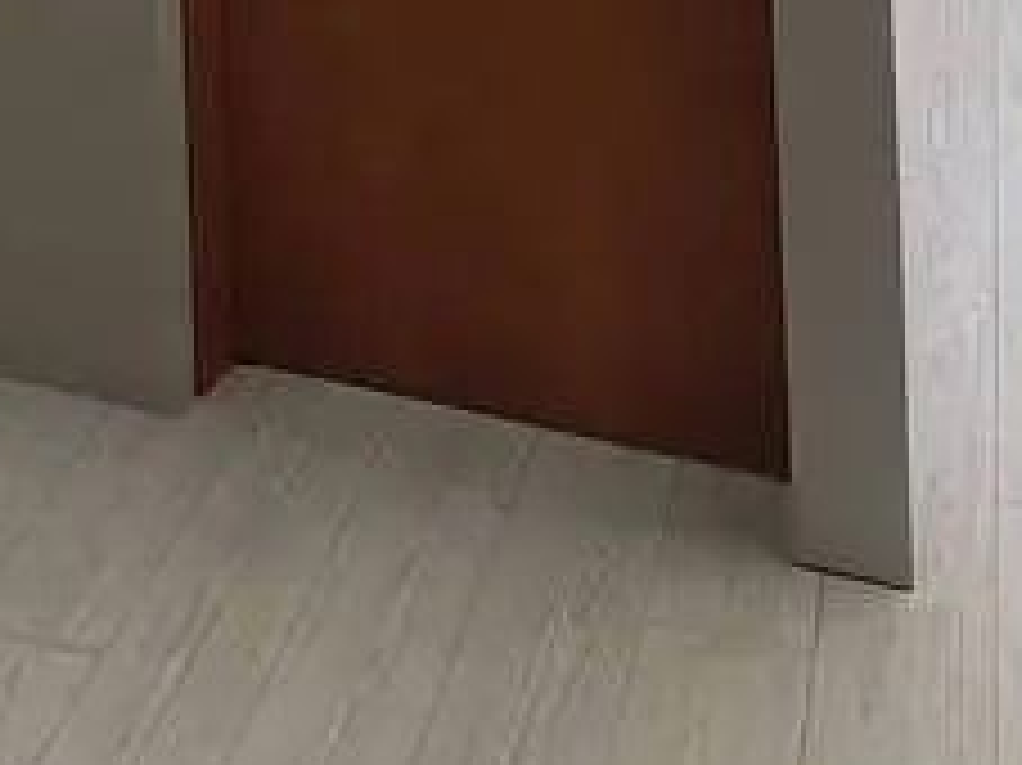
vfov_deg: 17.5
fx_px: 1948
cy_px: -652
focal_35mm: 66
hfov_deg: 29.1
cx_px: 302
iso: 50
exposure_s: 1/209
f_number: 2.2
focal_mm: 1.65
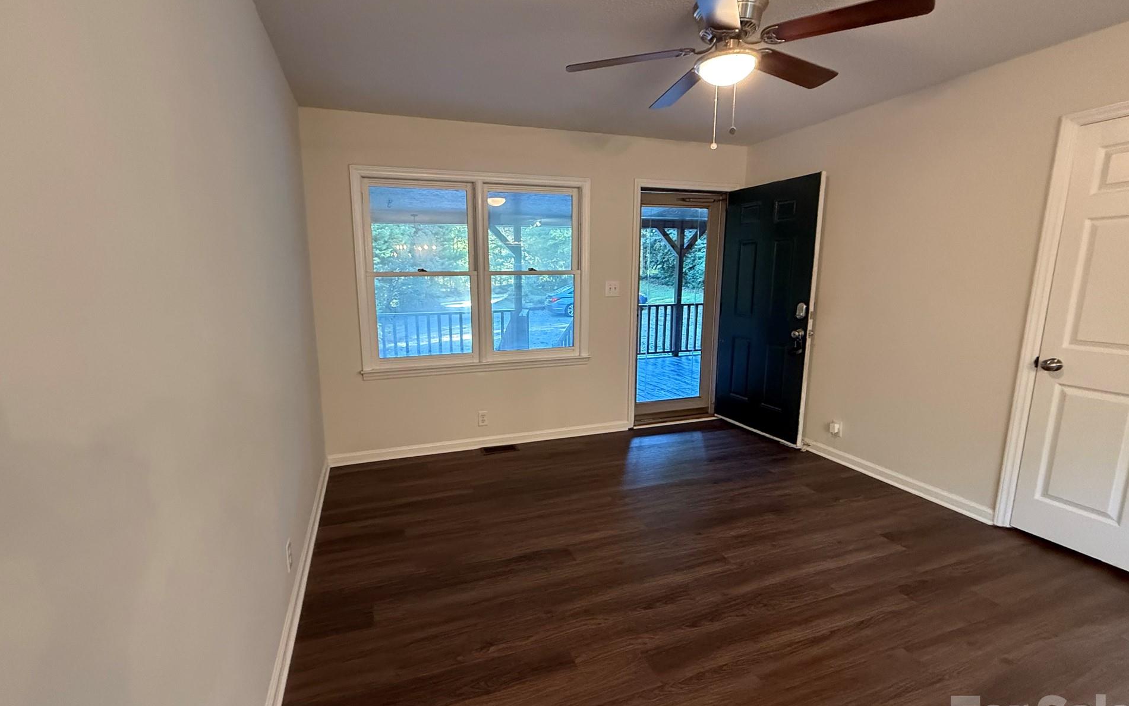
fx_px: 492
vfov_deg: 71.2
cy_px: 356
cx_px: 532
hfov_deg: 97.7
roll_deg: +1.0
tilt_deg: -11.3
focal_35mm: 16
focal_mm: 2.22
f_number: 2.2
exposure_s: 1/60
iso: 640
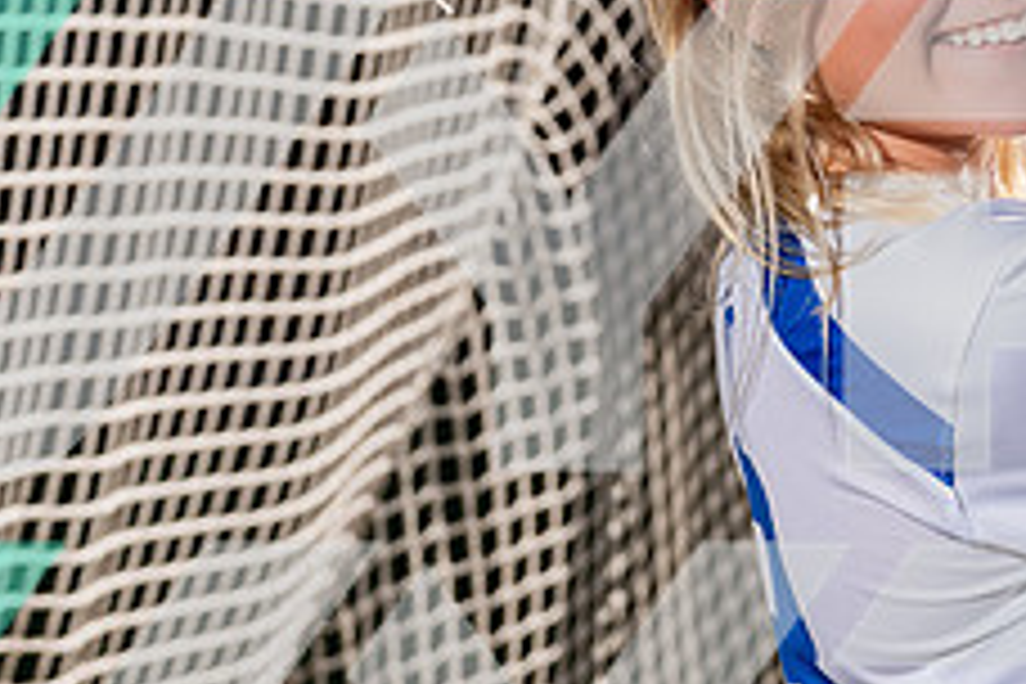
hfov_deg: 16.1
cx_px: 756
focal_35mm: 127
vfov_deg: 10.8
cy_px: 236
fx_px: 3619
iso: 250
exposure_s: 1/250
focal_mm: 50
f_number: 4.5
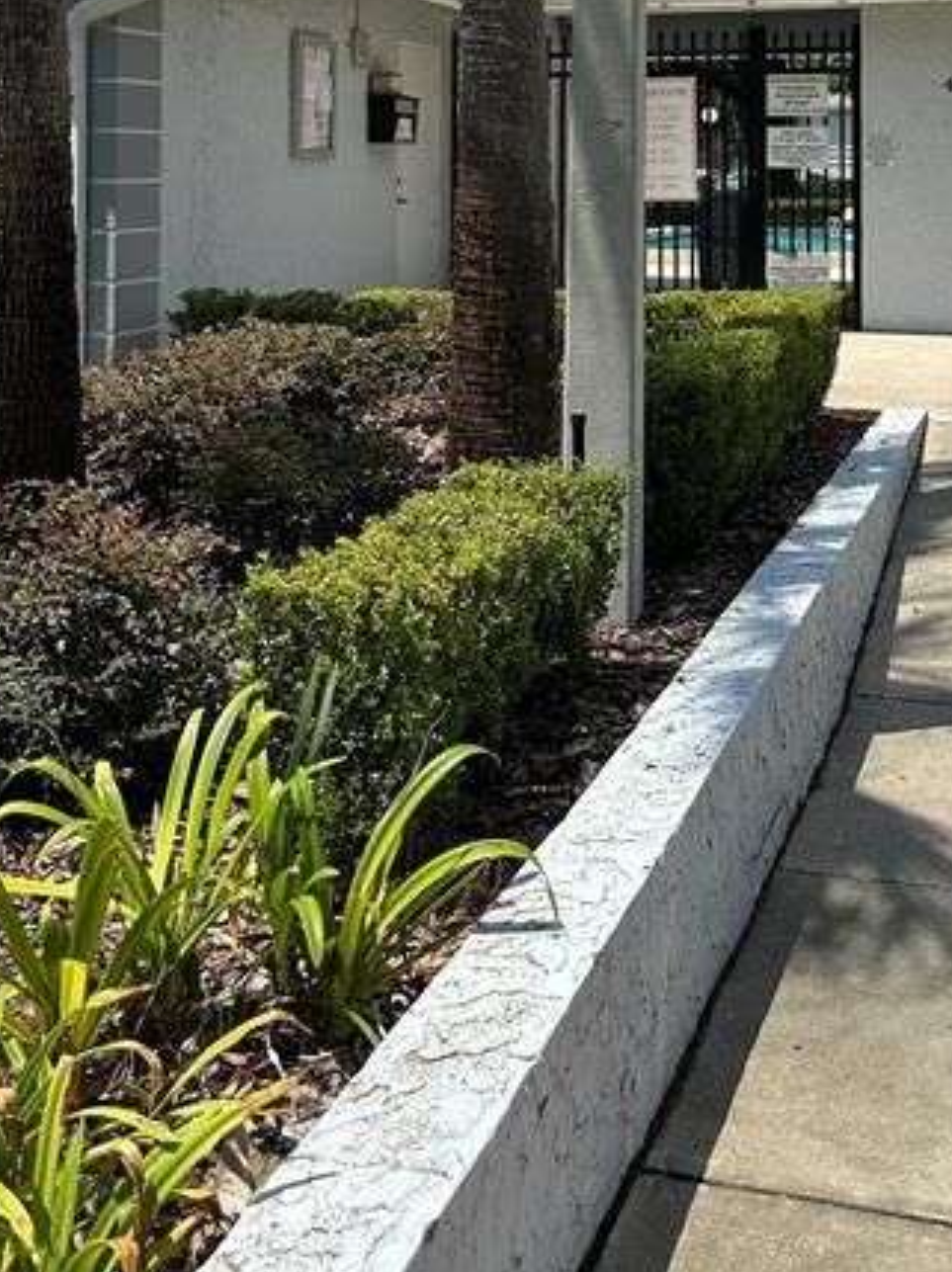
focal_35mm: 43
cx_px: 667
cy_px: 142
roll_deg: -1.6
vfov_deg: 40.7
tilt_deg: +1.4
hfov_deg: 33.1
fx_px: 1579
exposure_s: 1/6211
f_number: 1.78
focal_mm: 6.86
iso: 80
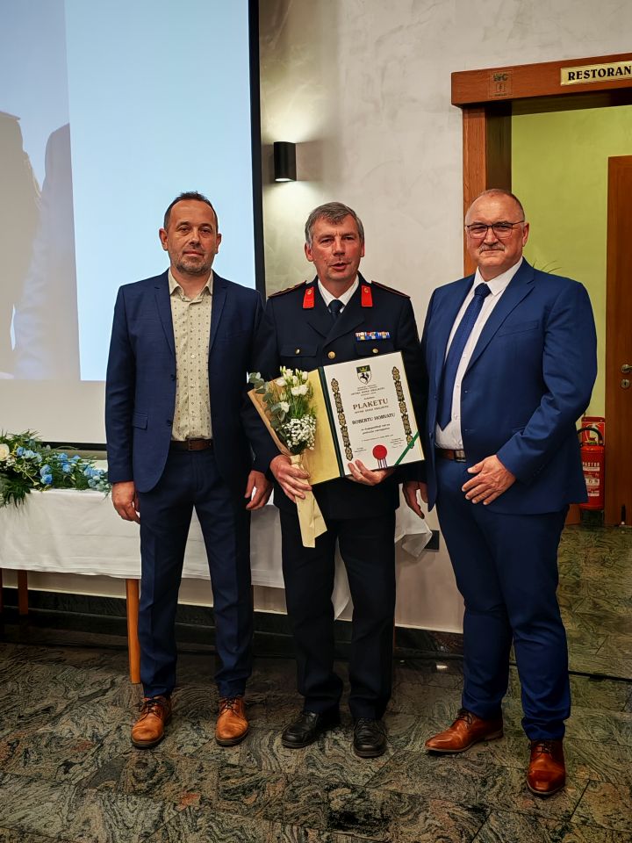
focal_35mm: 48
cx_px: 316
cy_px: 422
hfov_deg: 30.3
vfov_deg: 39.7
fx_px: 1168
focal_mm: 6.12
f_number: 1.9
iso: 400
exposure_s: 1/100
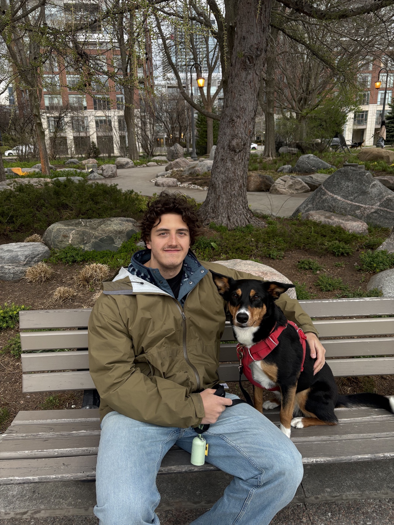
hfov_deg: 53.1
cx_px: 197
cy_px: 262
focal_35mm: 26
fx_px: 395
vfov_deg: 67.3
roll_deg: +3.6
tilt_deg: -15.7
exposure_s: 1/120
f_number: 1.6
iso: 100
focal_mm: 5.96
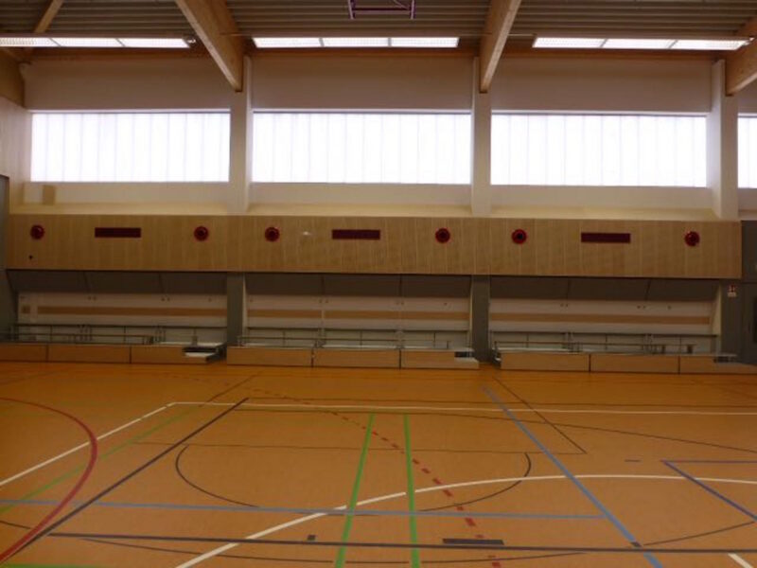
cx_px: 378
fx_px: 525
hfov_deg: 71.6
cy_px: 284
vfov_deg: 56.8
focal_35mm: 24
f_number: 3.3
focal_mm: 4.3
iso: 100
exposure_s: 1/60
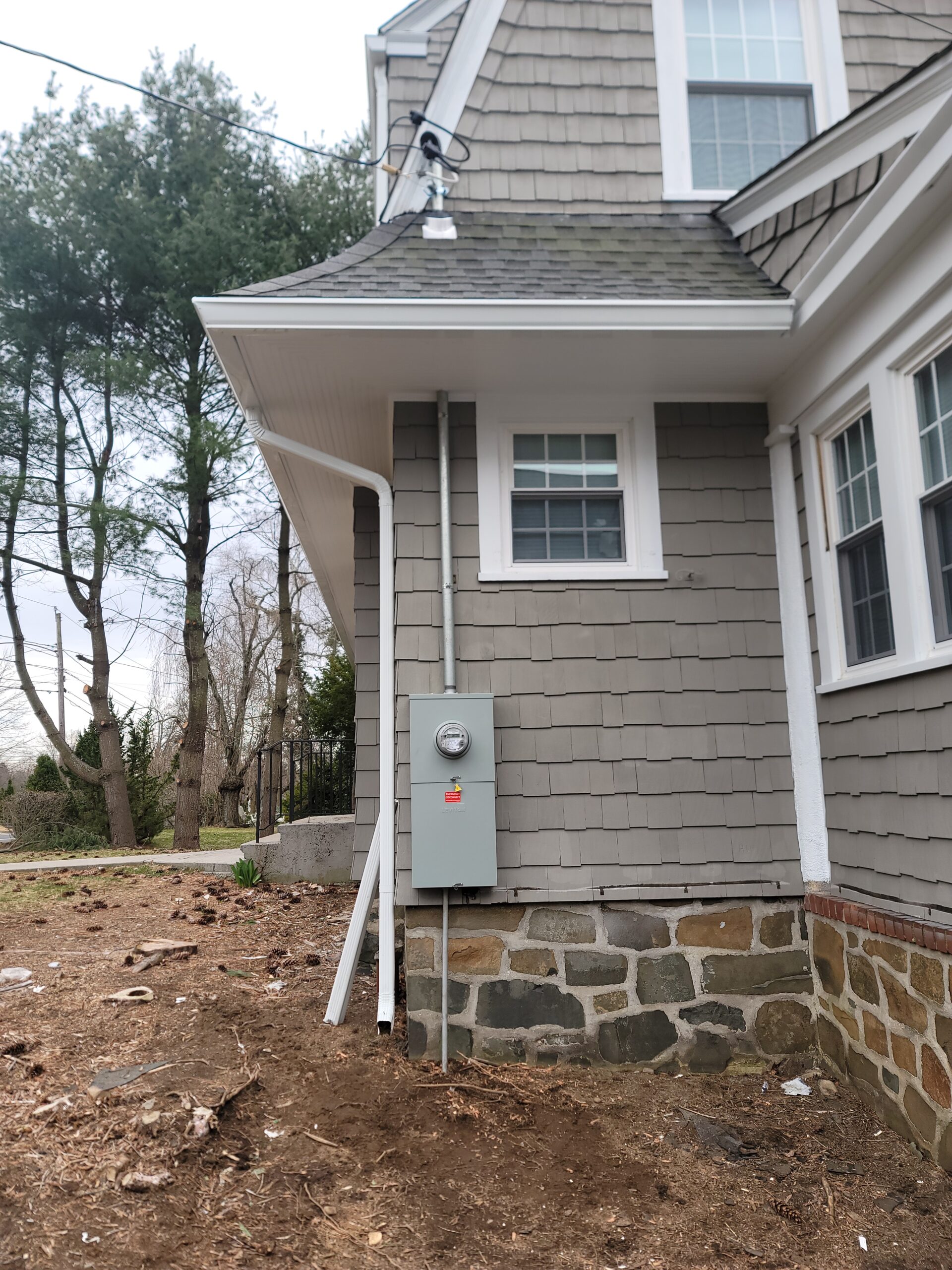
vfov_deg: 69.4
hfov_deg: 54.9
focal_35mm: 25
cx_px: 476
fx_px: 917
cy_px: 635
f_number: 1.8
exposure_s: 1/178
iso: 20
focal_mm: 7
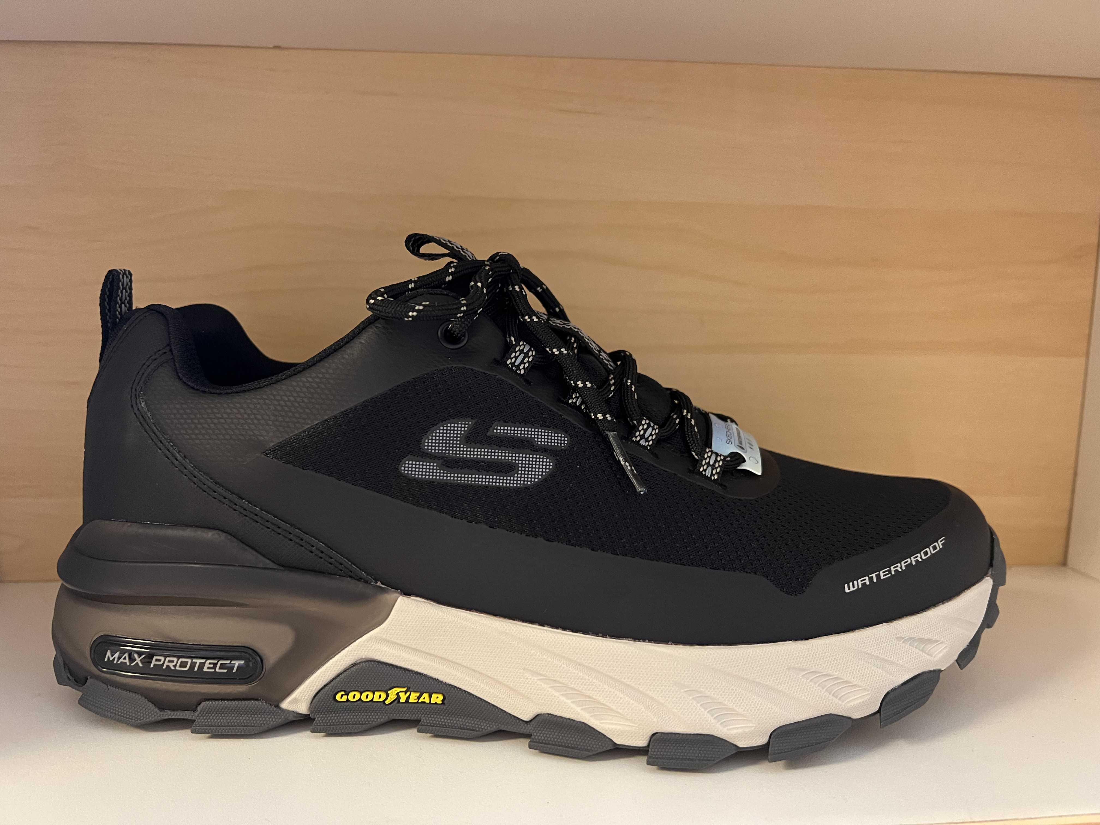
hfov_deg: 67.3
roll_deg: -0.8
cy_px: 412
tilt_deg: -8.6
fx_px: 826
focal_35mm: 26
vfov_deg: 53.1
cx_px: 550
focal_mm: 5.7
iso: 320
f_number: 1.5
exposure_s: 1/50
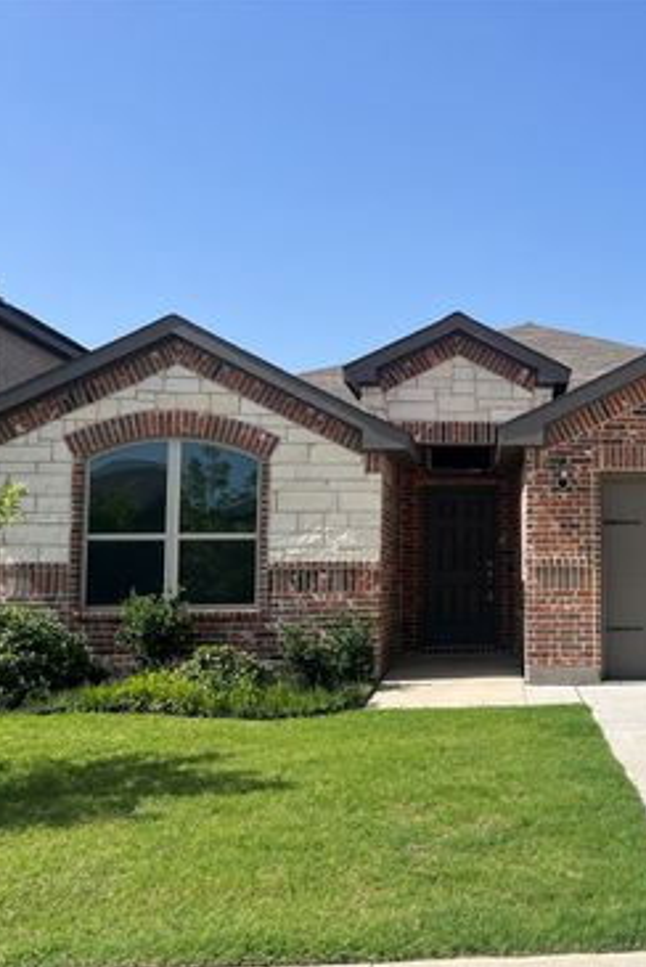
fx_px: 994
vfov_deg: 51.8
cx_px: 564
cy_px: 494
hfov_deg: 34.3
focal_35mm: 37
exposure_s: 1/4831
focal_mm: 5.7
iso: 50
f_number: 1.5
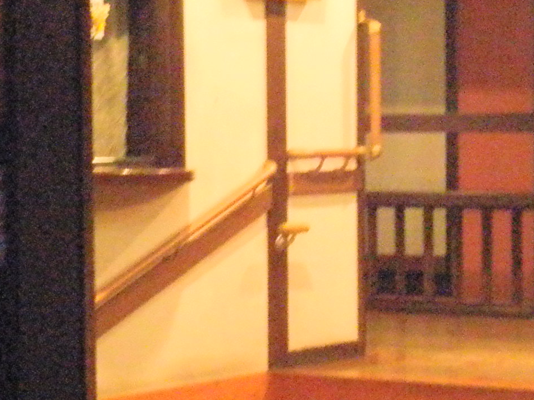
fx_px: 2190
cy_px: 267
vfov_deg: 10.4
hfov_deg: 13.9
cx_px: 253
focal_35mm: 142
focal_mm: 6.6
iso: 400
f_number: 3.5
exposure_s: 1/4
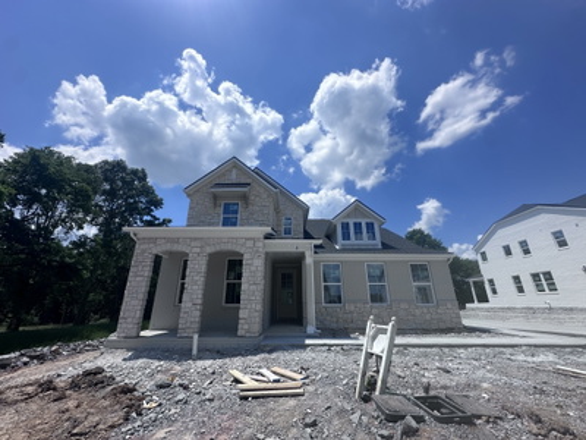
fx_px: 237
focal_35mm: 14
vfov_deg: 85.7
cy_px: 220
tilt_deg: +20.8
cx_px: 293
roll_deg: +0.2
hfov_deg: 102.1
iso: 50
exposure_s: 1/3731
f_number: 2.2
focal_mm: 2.22
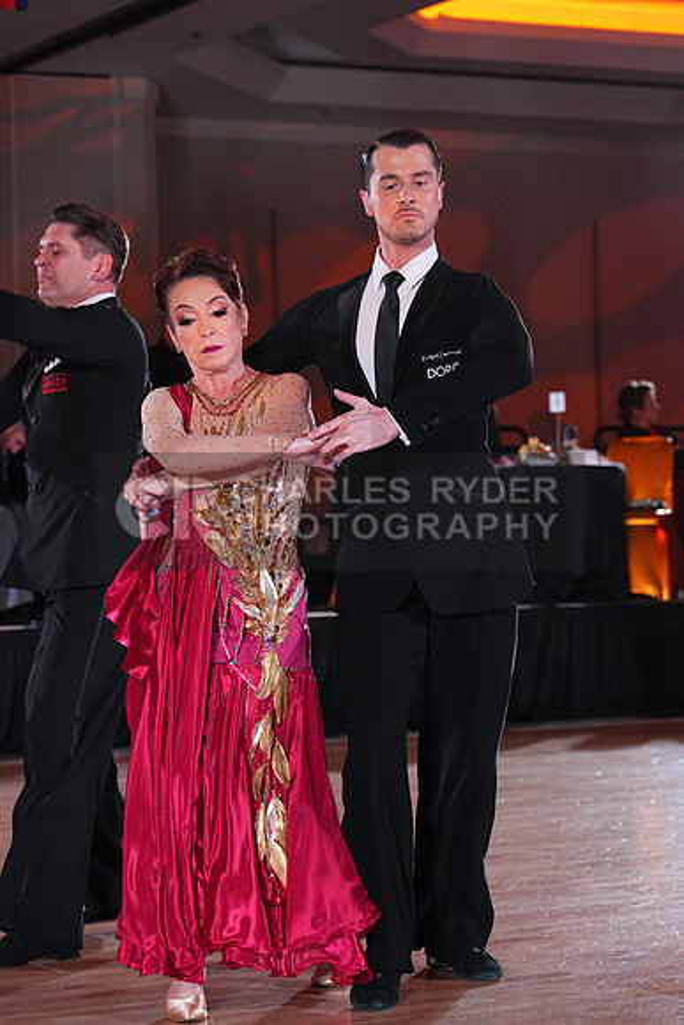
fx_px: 2820
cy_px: 512
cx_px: 342
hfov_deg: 13.8
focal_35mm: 99
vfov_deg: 20.6
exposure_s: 1/400
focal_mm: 99
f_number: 5
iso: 5000
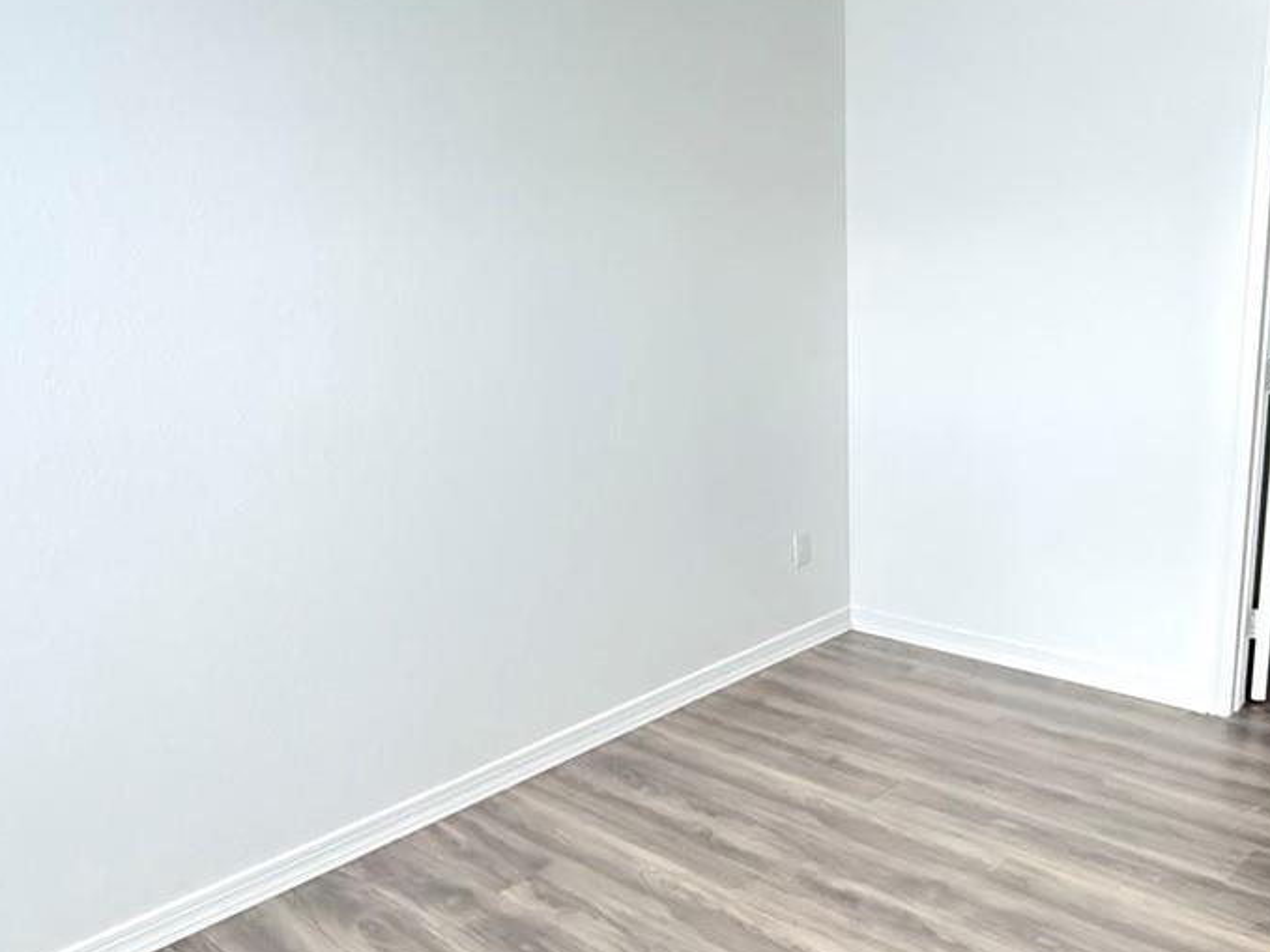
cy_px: 529
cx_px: 638
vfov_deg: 42.9
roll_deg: +2.7
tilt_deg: -13.6
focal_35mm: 33
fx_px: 1210
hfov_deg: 55.4
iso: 1600
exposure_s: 1/40
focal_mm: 2.22
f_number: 2.2
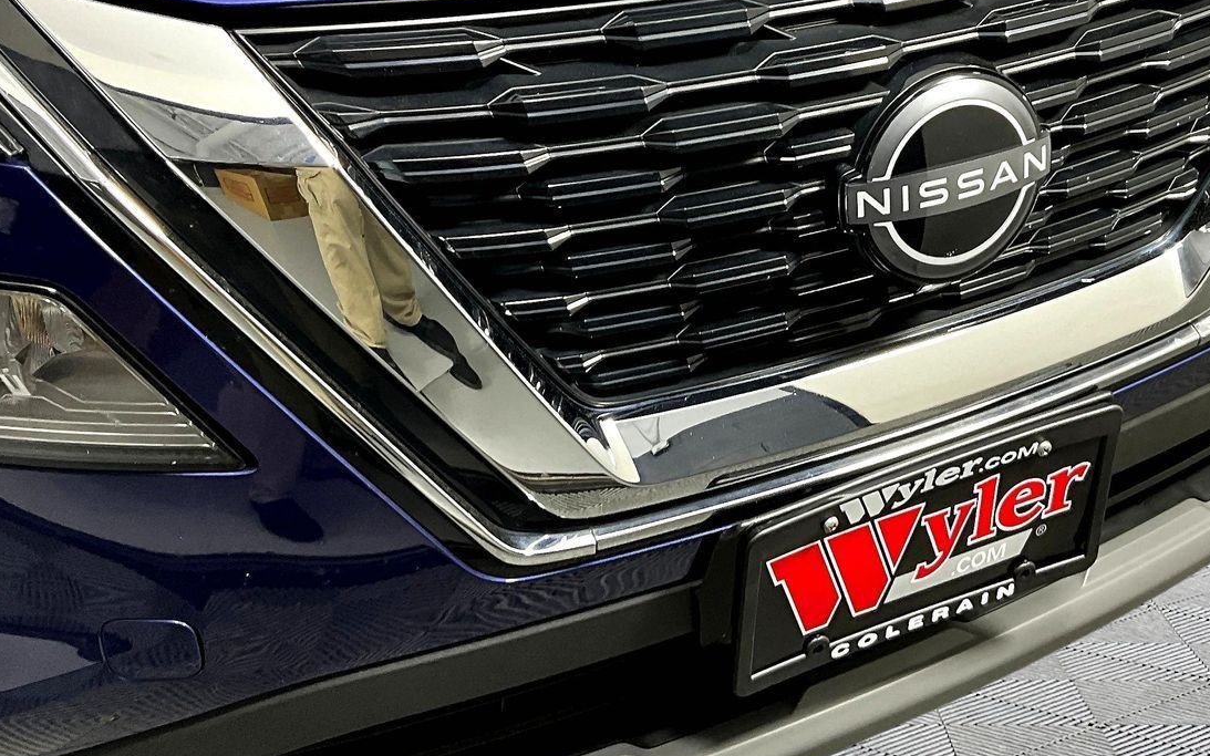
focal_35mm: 45
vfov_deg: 28.2
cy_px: 189
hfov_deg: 44.2
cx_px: 704
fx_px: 1484
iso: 50
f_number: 1.8
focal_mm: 3
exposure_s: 1/60
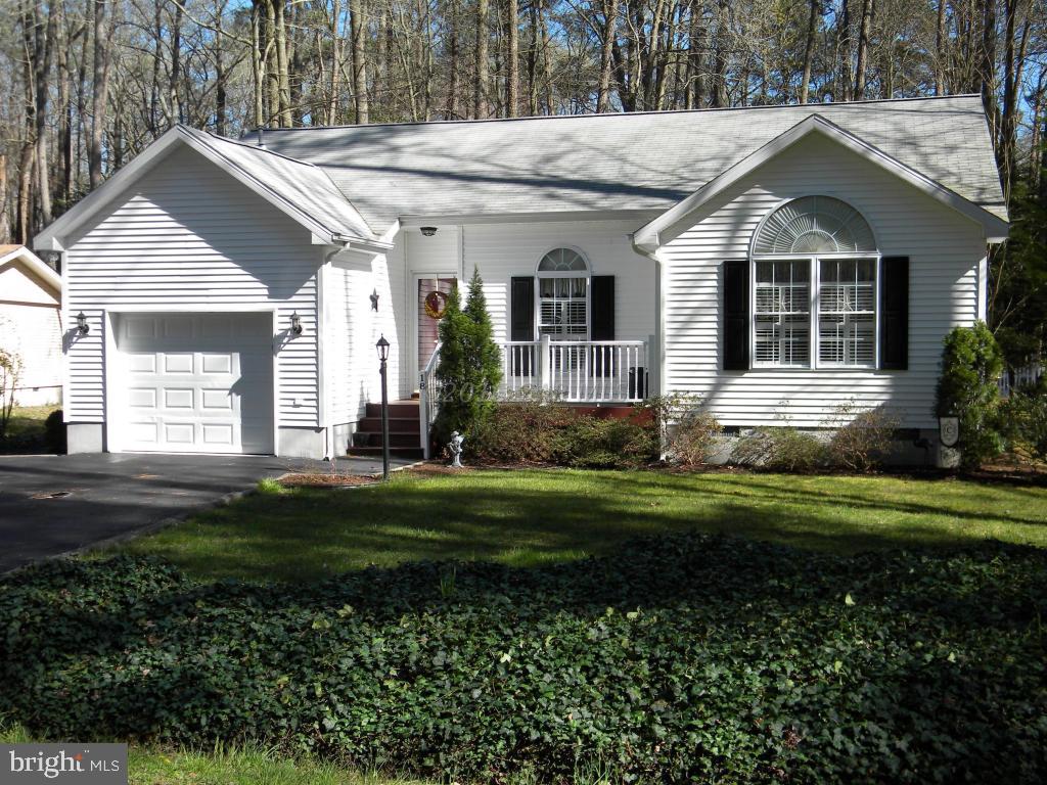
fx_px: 1240
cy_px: 392
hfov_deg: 45.8
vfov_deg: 35.1
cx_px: 524
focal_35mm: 41
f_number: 3.8
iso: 80
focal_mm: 7.3
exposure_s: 1/395
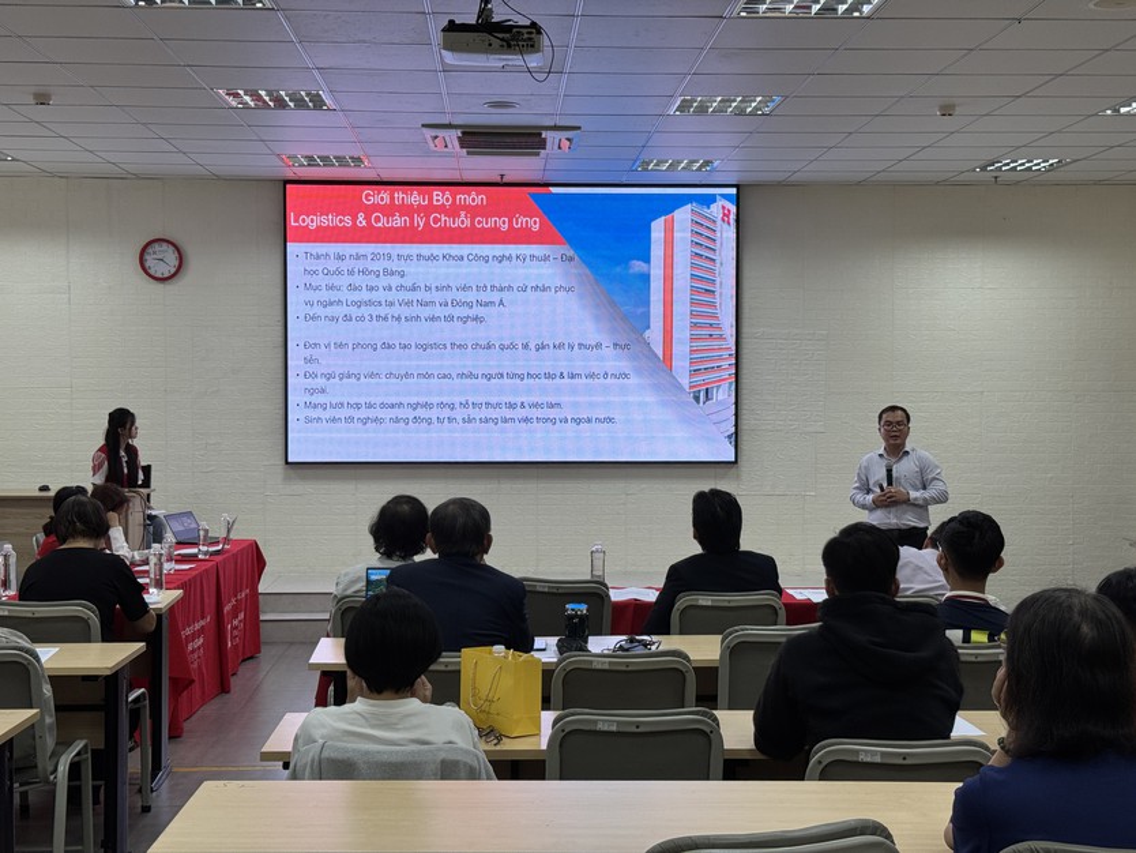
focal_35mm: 48
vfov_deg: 30.3
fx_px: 1576
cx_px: 568
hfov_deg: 39.6
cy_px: 426
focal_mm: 6.76
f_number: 1.78
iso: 64
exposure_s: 1/120
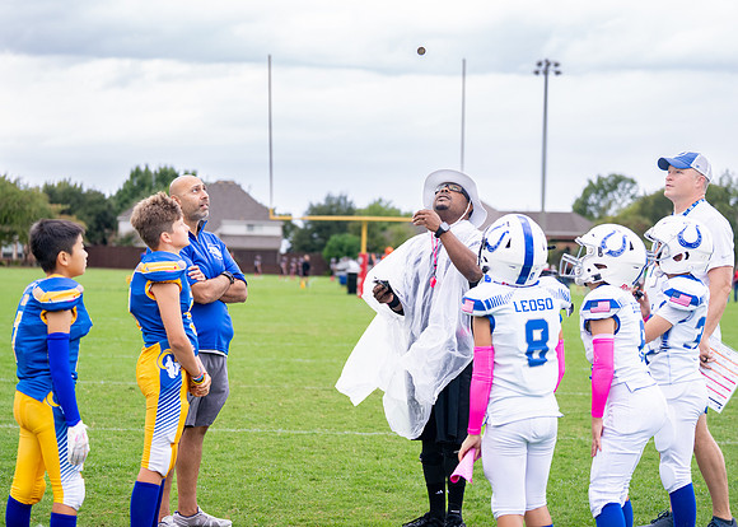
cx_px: 395
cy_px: 259
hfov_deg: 25.8
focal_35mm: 77
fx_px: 1610
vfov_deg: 18.6
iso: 500
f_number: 2.8
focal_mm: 70
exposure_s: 1/1250
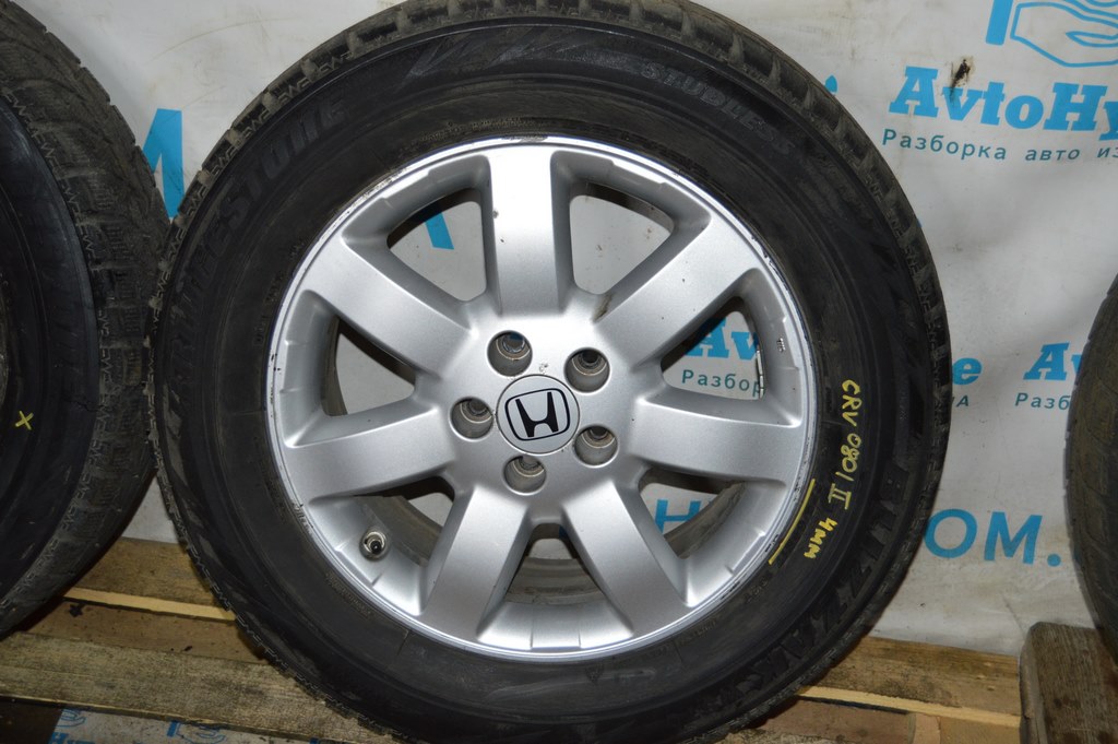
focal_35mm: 52
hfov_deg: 37.9
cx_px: 559
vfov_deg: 25.7
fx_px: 1629
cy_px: 372
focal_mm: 35
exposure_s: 1/60
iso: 800
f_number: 4.5
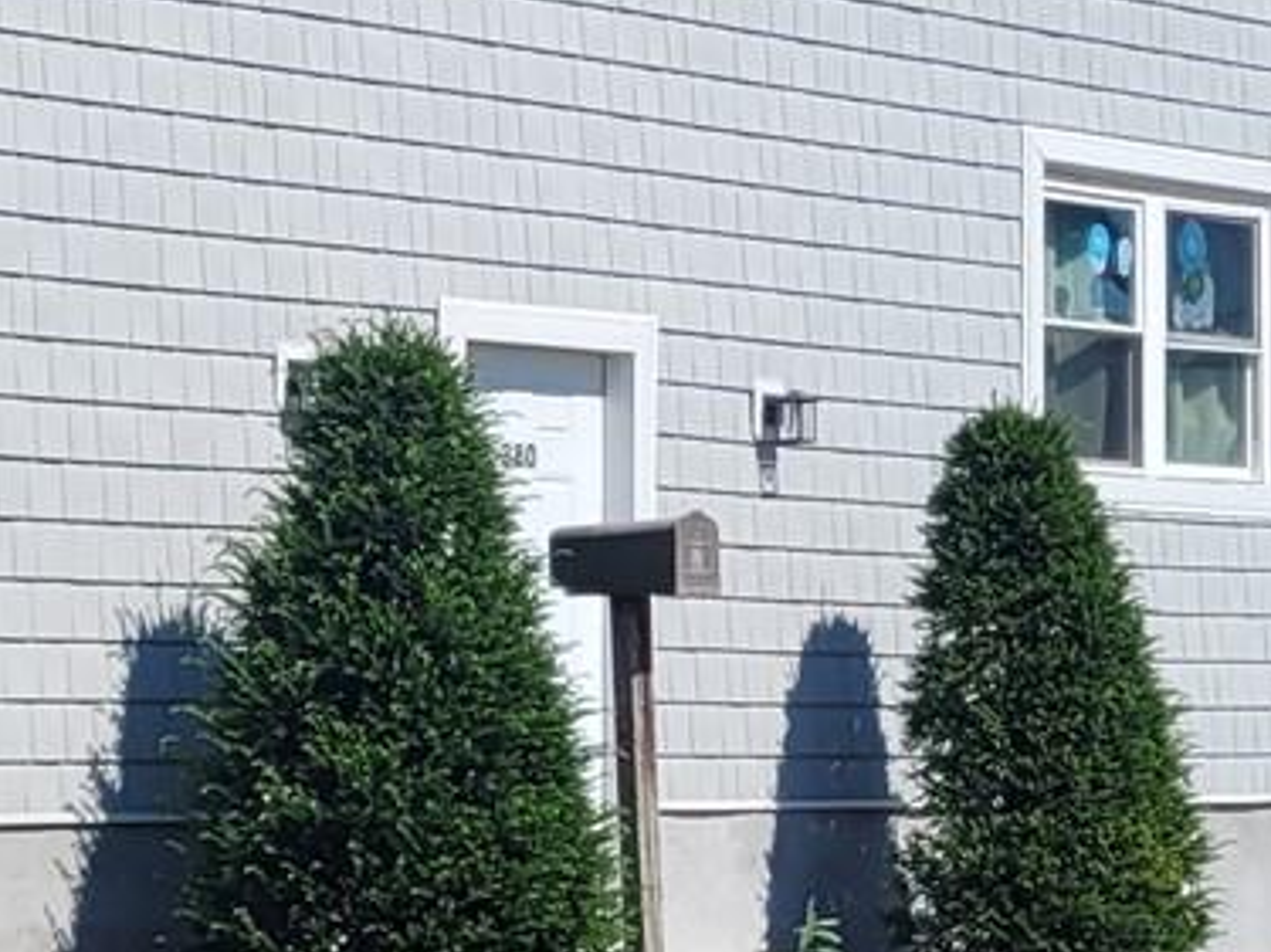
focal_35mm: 142
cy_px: 440
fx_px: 5212
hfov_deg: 13.5
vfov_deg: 10.4
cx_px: -227
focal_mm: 5.4
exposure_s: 1/3264
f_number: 1.8
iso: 40
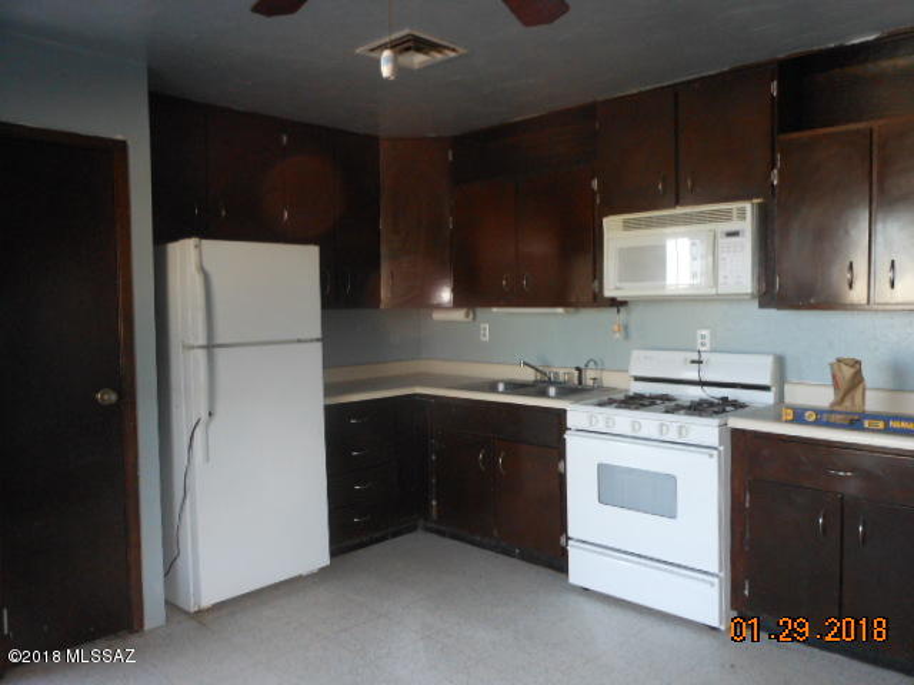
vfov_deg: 49.7
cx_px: 457
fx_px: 739
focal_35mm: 28
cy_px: 342
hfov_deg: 63.4
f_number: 3.7
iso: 250
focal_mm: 5
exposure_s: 1/25
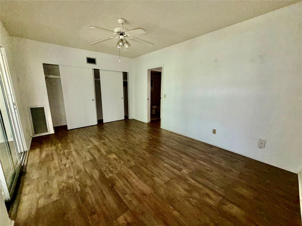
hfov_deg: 102.1
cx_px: 151
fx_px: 122
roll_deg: +0.4
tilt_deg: -11.5
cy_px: 113
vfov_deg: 85.7
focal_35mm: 14
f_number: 2.2
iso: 320
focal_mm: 2.22
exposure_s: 1/60
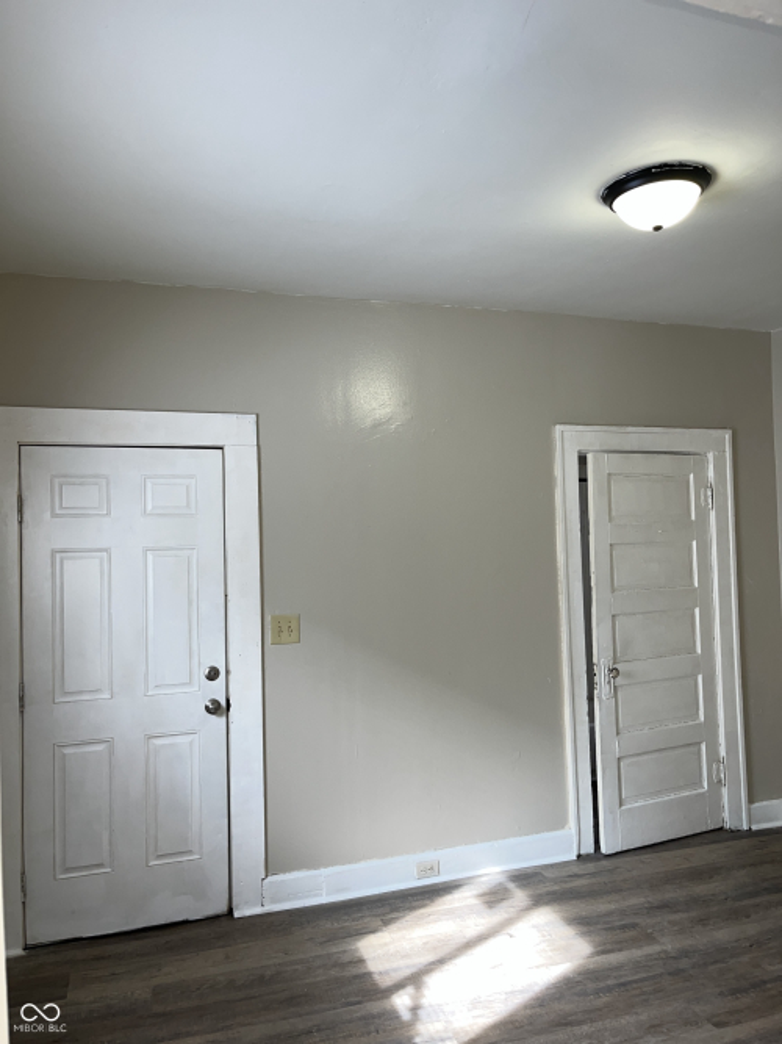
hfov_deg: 53.0
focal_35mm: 26
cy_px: 522
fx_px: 783
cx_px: 391
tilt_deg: +1.4
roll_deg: +1.5
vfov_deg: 67.3
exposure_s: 1/42
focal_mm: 5.1
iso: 50
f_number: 1.6
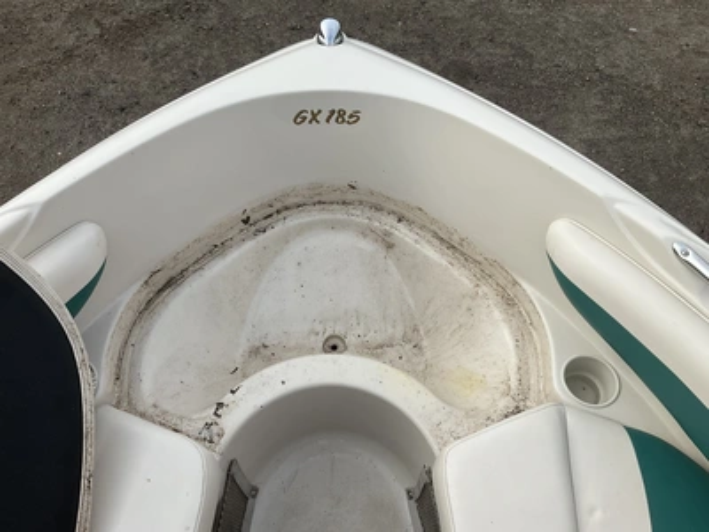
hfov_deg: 61.7
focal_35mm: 29
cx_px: 354
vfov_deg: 48.2
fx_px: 594
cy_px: 266
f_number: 1.8
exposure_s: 1/1534
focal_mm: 3
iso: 25
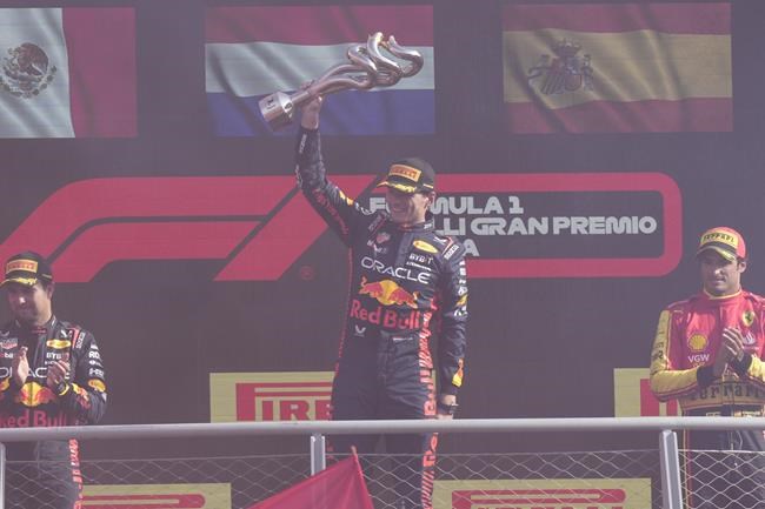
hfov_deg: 3.4
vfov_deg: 2.3
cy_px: 254
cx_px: 382
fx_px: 12746
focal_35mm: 600
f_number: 8
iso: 640
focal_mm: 400
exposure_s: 1/1000
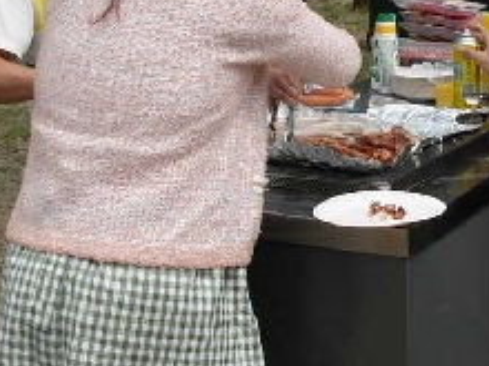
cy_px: 91
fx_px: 1172
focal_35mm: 83
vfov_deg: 17.7
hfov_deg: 22.9
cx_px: 449
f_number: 4.9
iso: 79
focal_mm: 6.3
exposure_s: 1/418
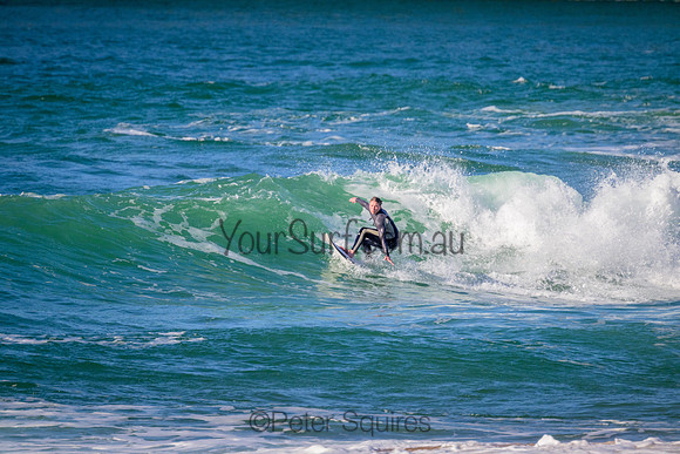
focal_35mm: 800
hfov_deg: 2.6
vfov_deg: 1.7
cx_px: 340
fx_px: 15114
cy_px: 227
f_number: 11
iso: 1400
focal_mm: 800
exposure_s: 1/2000
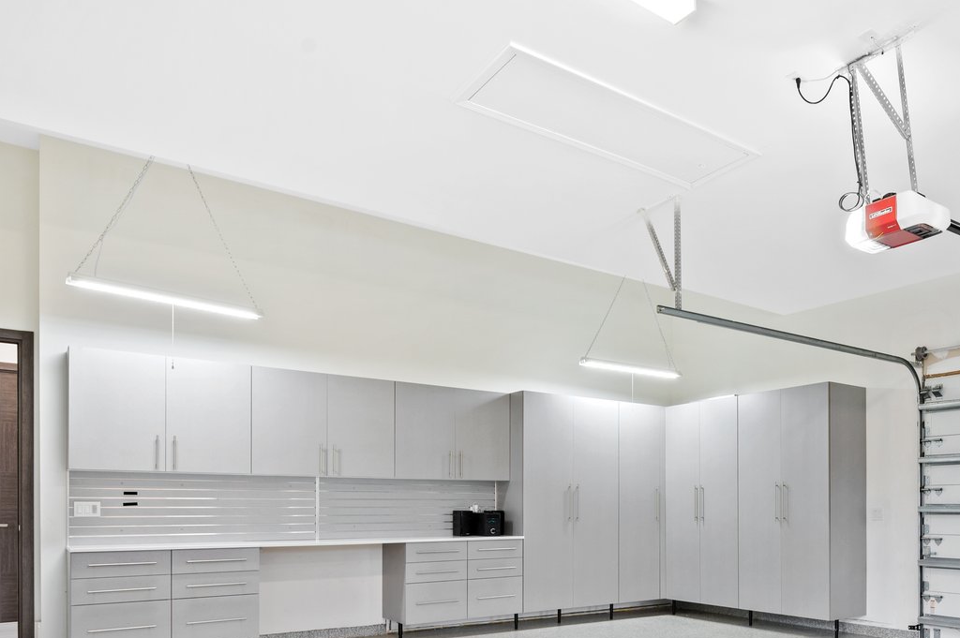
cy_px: 532
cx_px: 674
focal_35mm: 28
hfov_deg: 63.1
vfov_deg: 43.6
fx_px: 746
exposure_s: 1/1.67
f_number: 8
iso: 200
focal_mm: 14
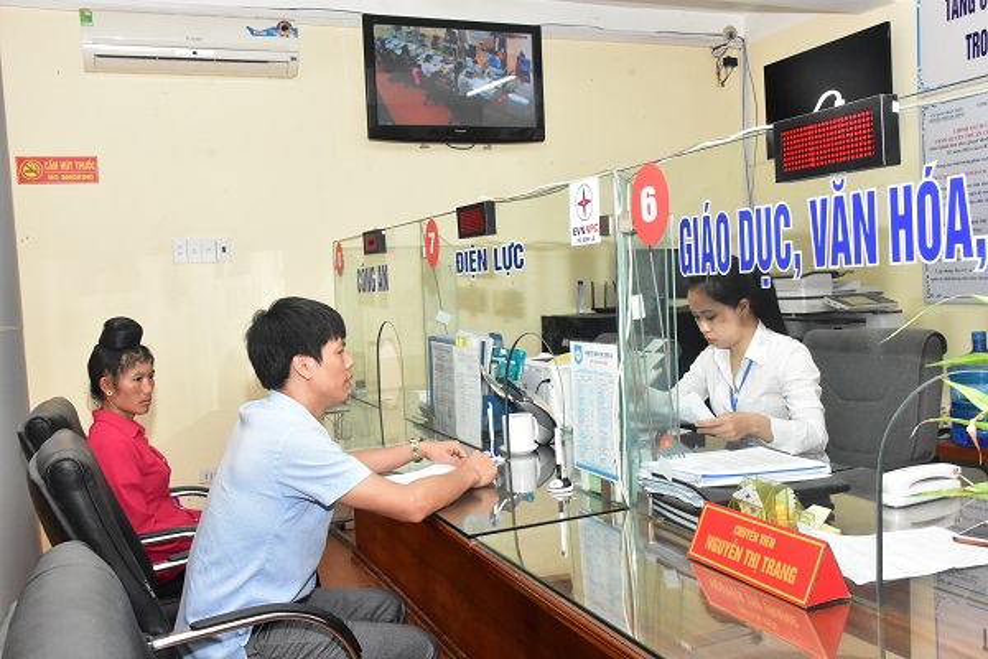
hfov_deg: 55.1
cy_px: 330
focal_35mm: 34
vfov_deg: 38.4
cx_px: 494
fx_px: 947
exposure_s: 1/60
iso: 5000
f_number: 11
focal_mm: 23
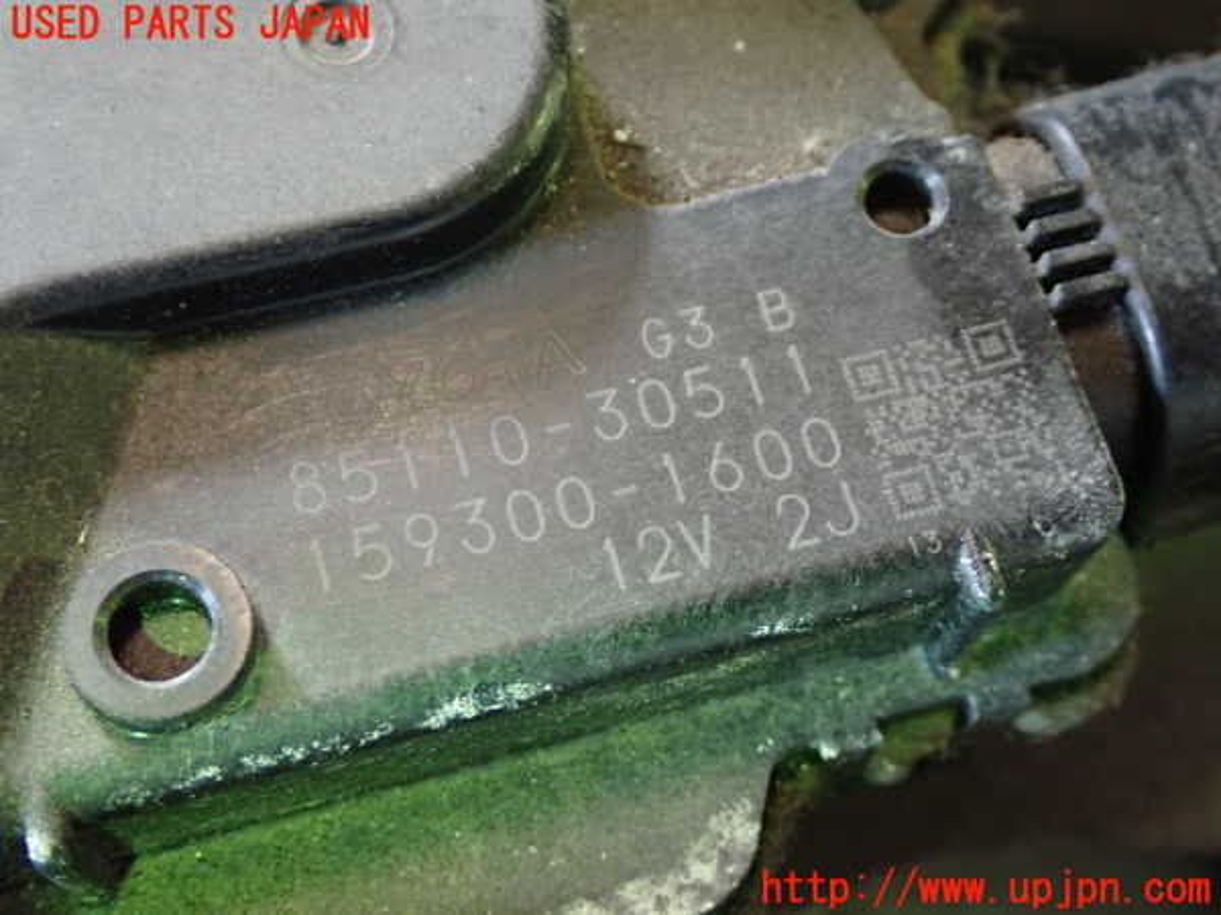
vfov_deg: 29.1
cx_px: 610
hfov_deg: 38.2
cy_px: 458
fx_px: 1764
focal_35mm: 50
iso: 800
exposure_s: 1/20
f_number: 3.2
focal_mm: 9.01
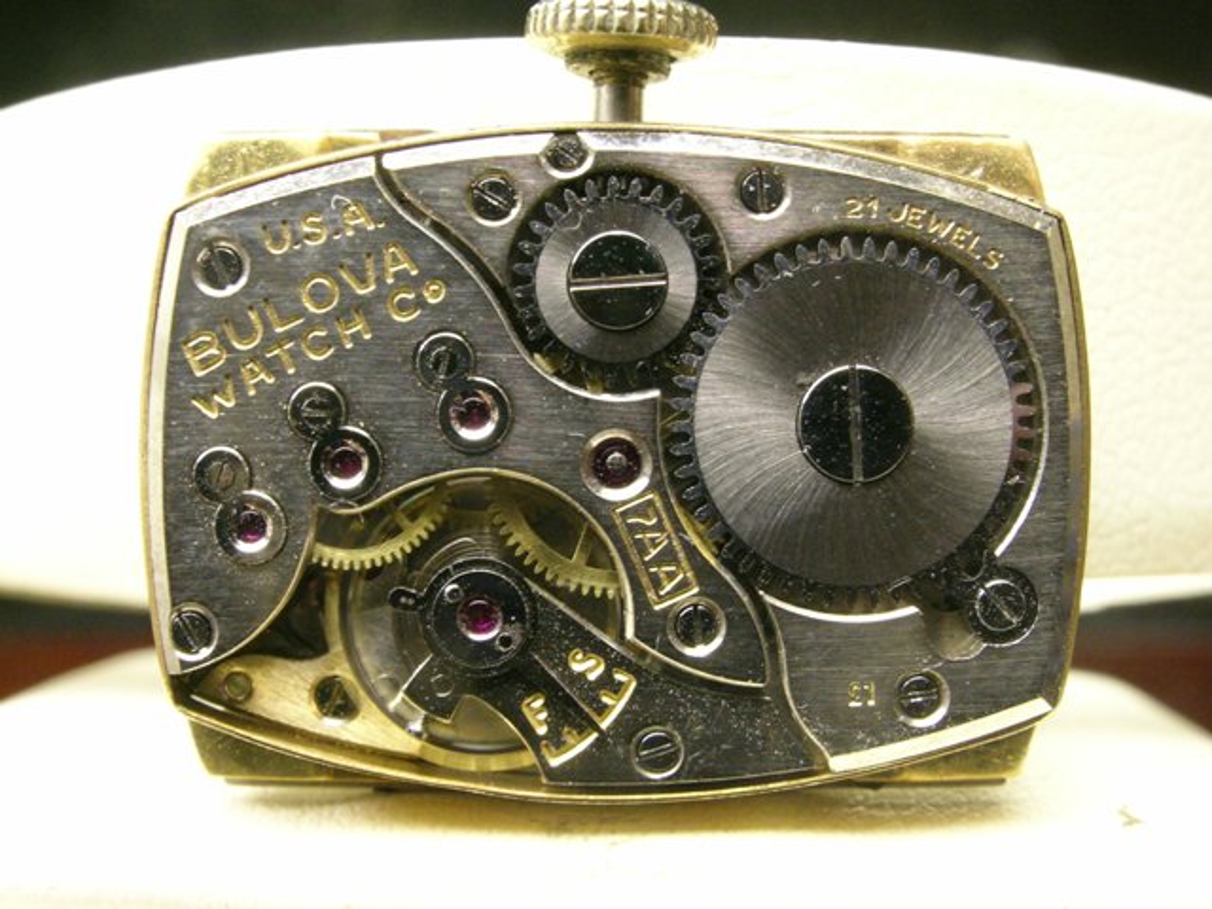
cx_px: 606
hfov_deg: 38.2
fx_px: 1751
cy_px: 454
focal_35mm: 50
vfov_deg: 29.1
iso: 200
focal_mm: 10.3
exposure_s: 1/2.4
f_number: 6.8
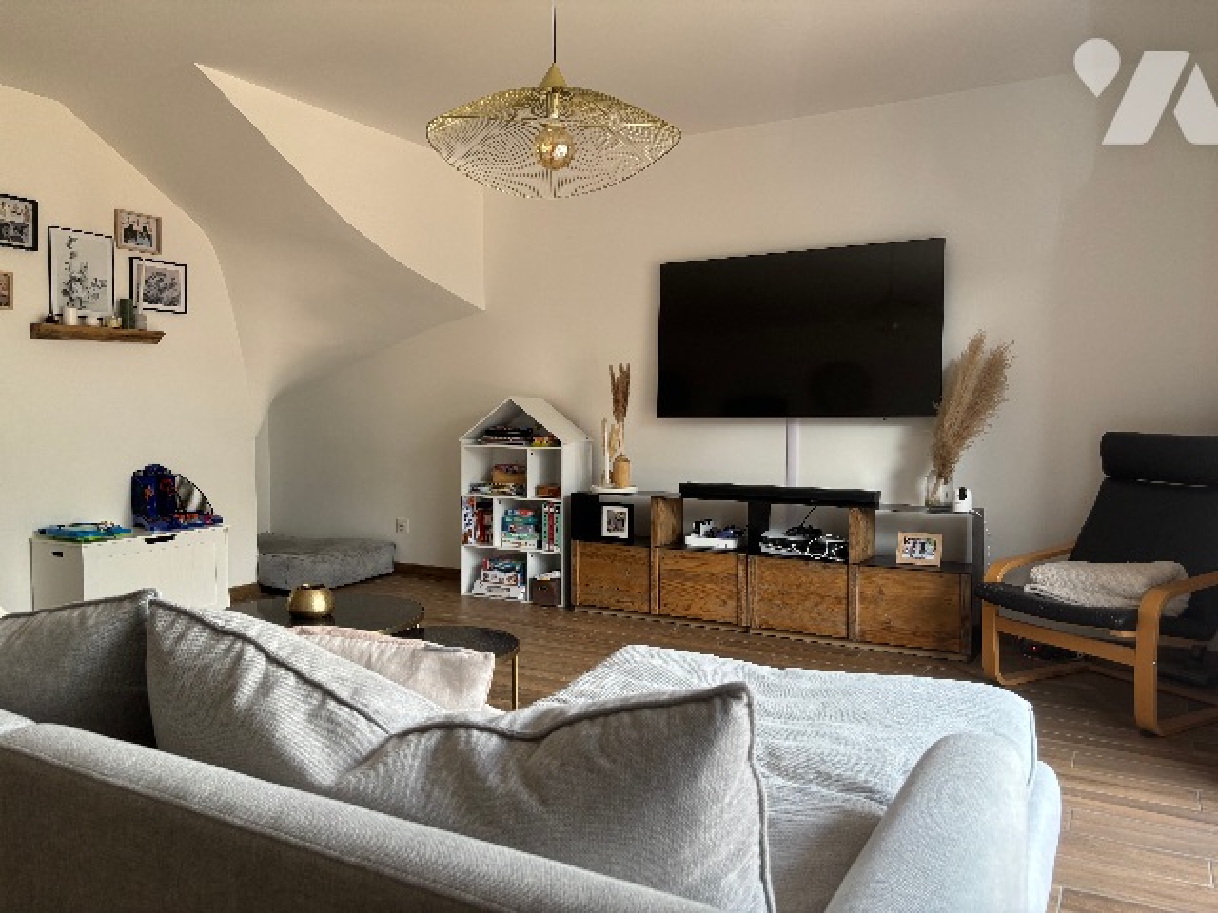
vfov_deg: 53.1
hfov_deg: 67.3
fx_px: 915
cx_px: 609
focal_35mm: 26
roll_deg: -0.5
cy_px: 456
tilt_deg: -3.1
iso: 100
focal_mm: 5.96
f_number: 1.6
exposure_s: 1/121
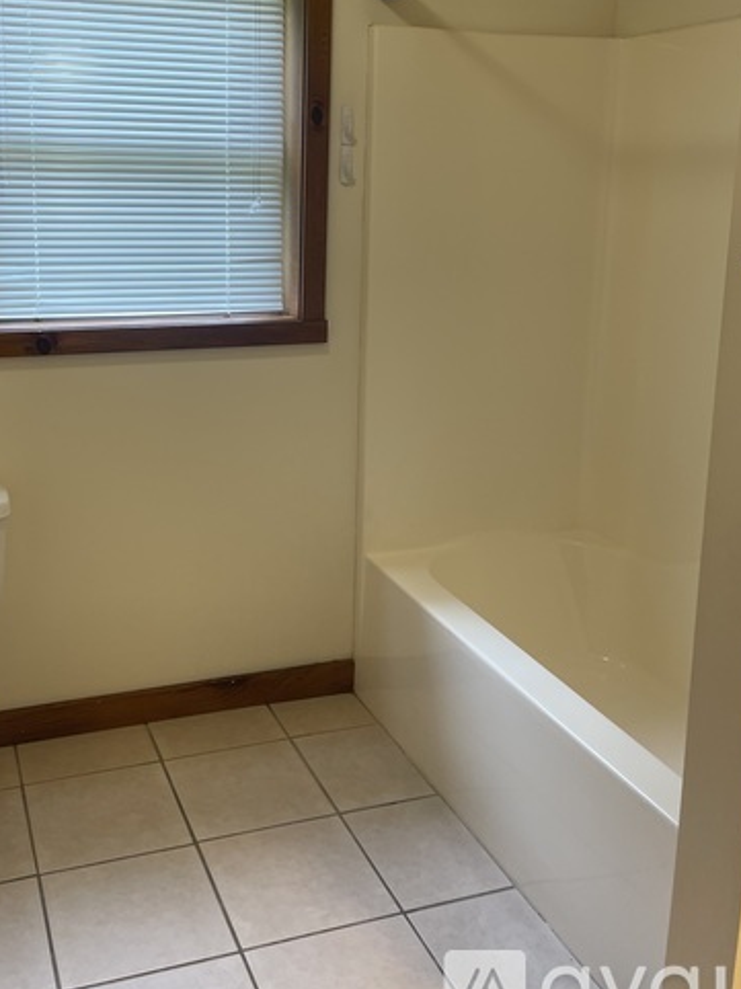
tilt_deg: -9.7
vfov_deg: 50.6
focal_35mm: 36
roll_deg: -0.5
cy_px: 348
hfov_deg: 39.3
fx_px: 1028
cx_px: 263
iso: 64
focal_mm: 5.1
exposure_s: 1/60
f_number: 1.6
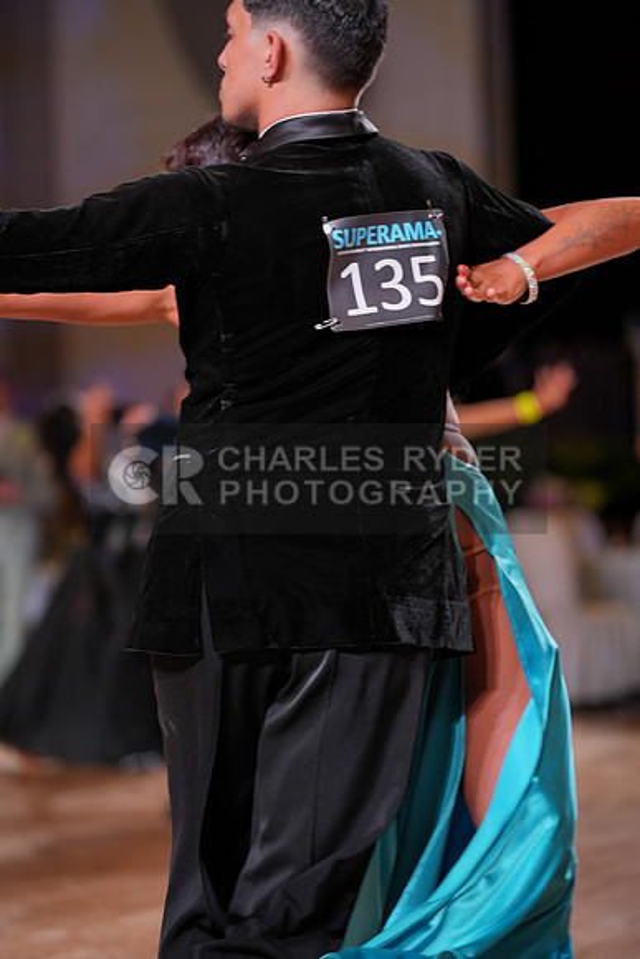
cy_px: 480
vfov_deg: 16.8
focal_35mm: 122
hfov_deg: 11.2
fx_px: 3251
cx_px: 320
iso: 500
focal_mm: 122
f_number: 2.8
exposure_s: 1/320
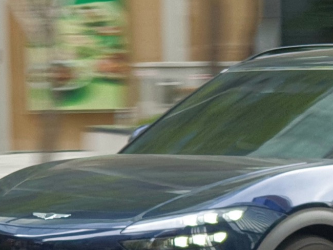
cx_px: 323
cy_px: 181
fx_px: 1386
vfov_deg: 10.3
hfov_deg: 13.5
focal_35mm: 144
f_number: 2.4
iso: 100
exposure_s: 1/30
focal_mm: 6
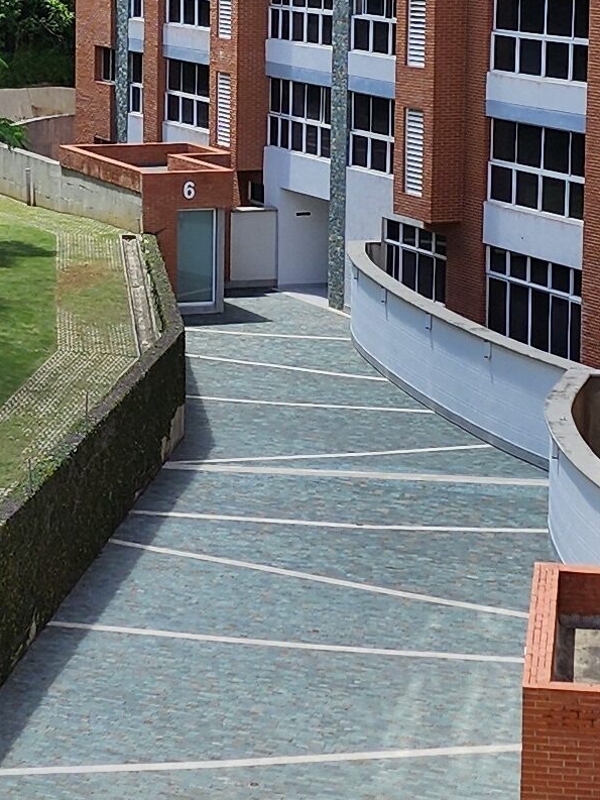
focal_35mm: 116
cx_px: 202
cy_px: 203
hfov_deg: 12.8
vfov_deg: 16.9
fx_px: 2680
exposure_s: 1/1252
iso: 12
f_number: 1.8
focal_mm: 6.4
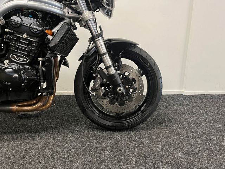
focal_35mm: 26
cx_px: 112
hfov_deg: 67.3
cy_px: 84
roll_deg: +0.7
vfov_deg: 53.1
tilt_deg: -15.6
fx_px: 169
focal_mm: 5.1
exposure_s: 1/50
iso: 160
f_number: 1.6
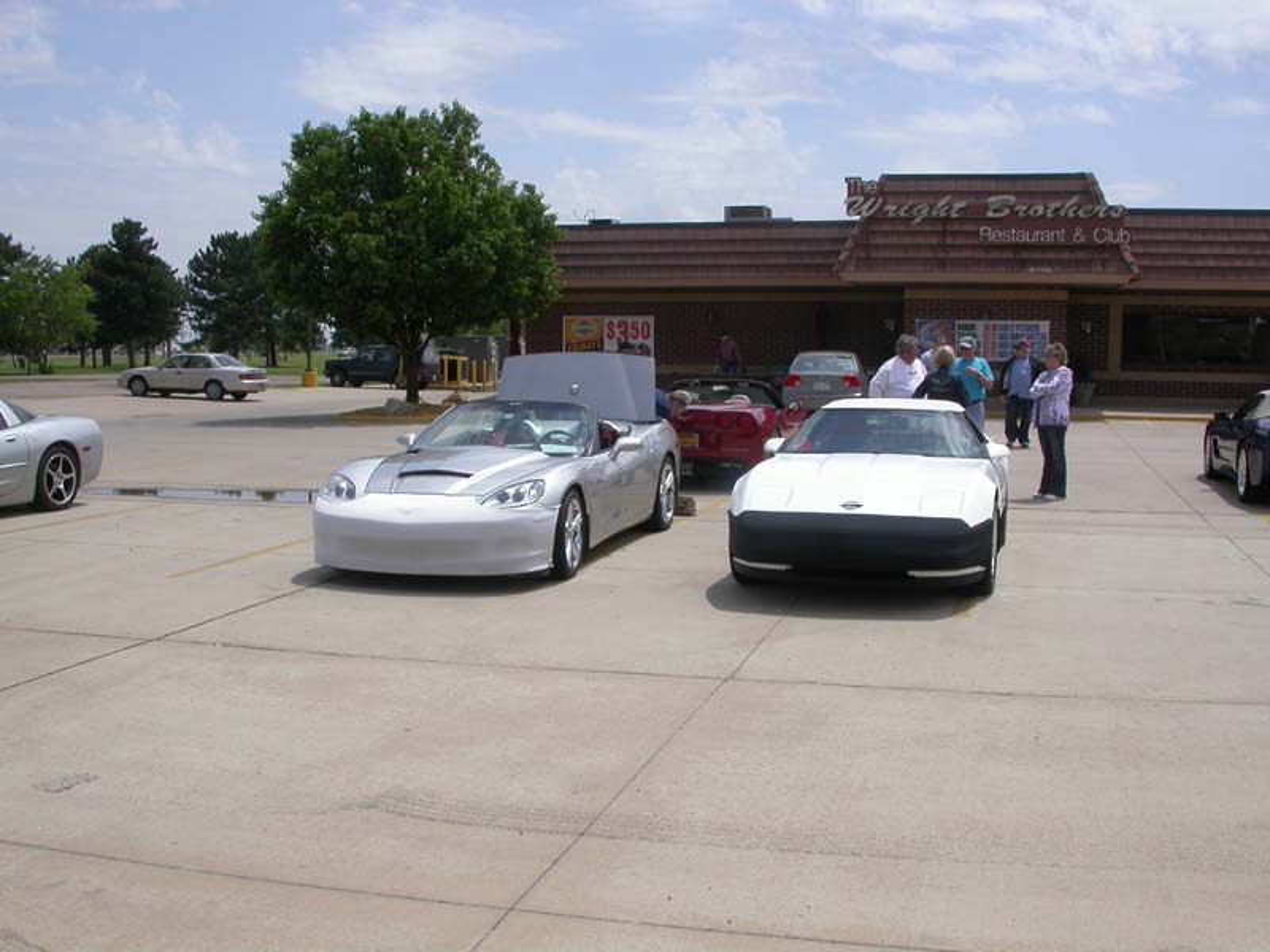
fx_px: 1394
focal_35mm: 38
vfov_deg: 37.7
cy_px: 476
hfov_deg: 49.0
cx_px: 635
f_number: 7.5
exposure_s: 1/573
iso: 100
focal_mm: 7.85
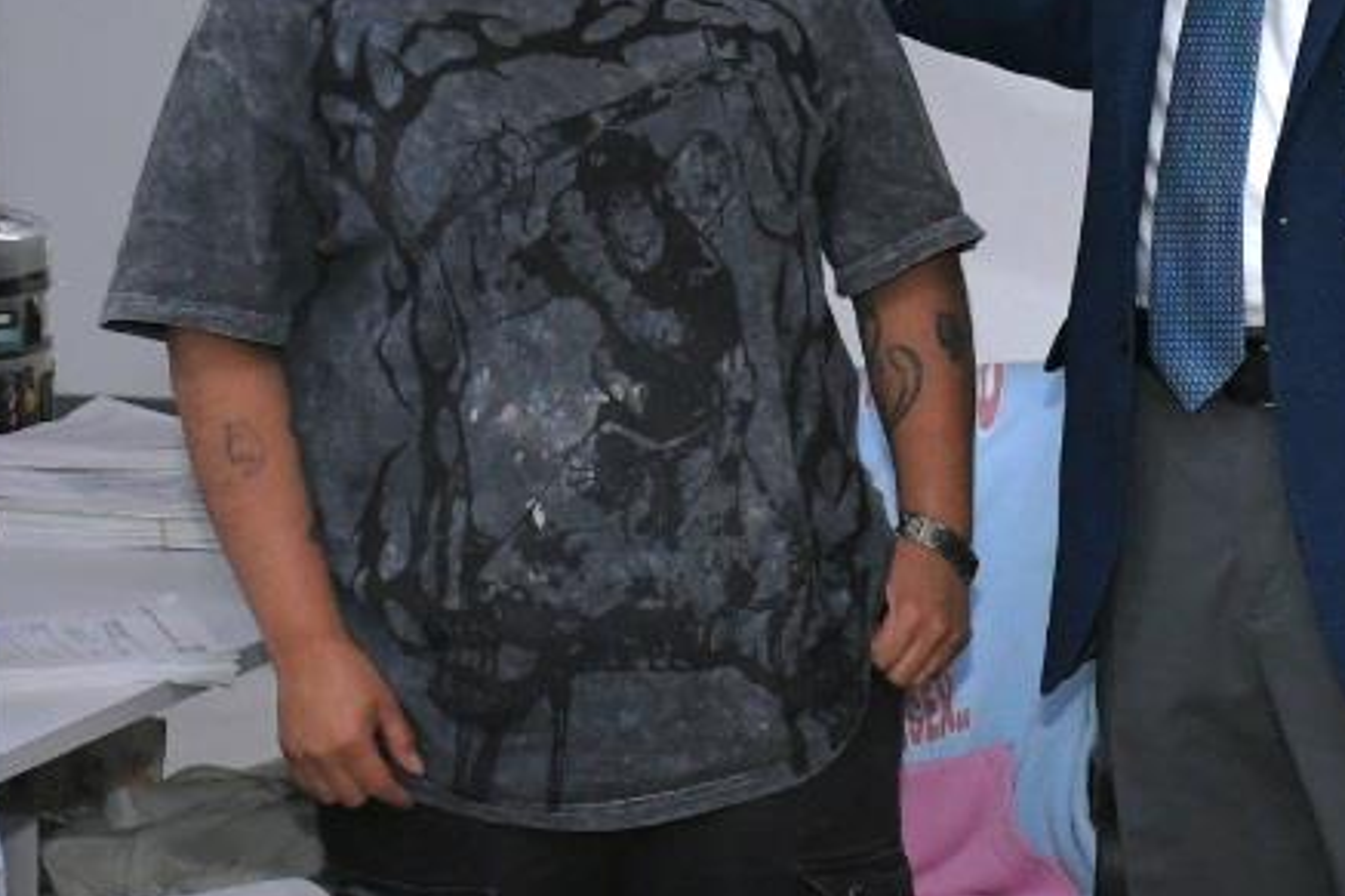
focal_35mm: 178
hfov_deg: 11.4
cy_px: 499
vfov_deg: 7.7
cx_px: 1370
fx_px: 6647
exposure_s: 1/161
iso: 2000
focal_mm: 32
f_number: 5.6
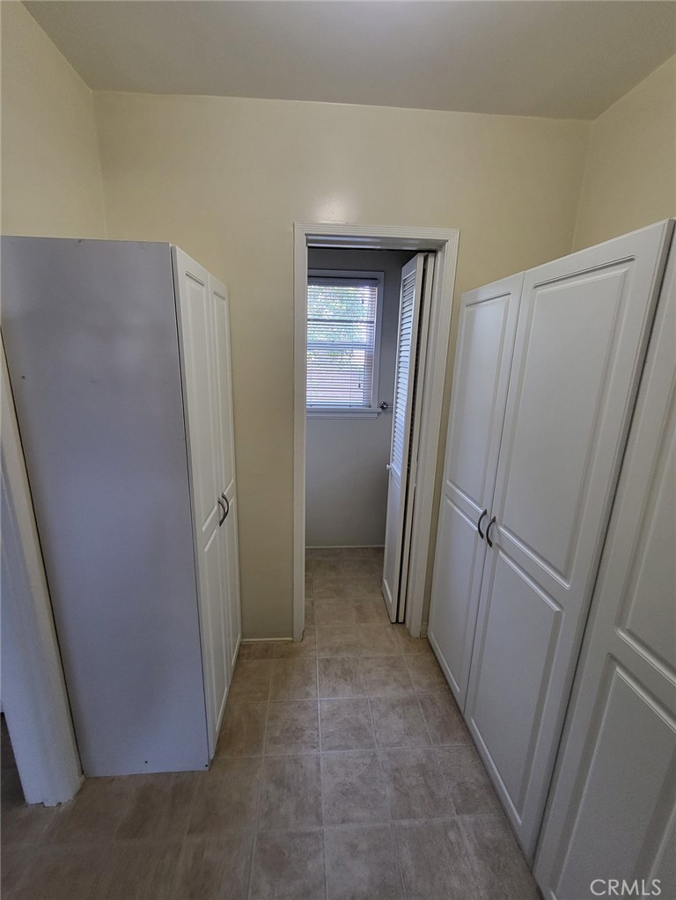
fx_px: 338
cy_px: 450
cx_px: 338
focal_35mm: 13
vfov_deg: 106.2
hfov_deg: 90.0
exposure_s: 1/60
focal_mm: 1.74
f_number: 2.2
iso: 250
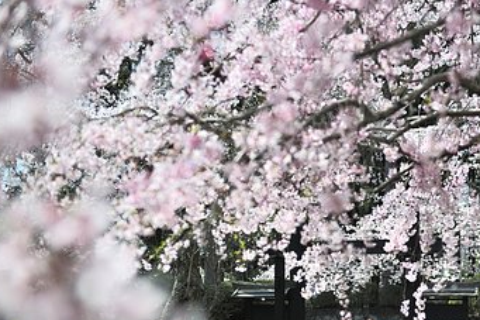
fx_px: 760
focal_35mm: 57
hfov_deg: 34.5
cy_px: 238
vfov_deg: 23.5
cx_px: 341
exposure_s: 1/640
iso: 100
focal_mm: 38
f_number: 2.8
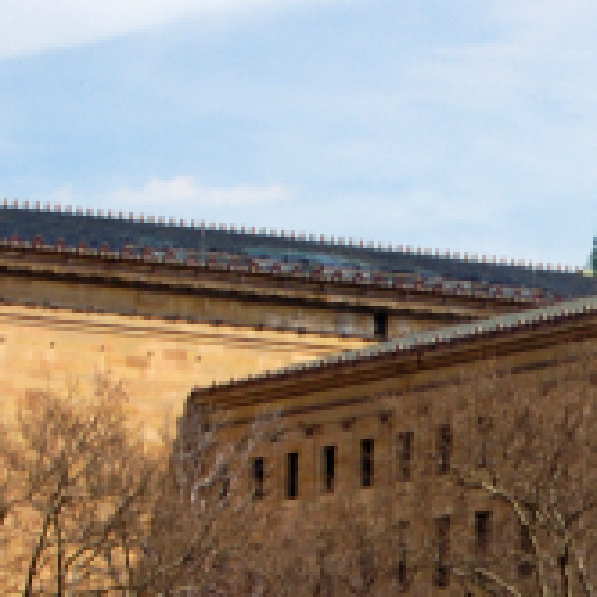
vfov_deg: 7.4
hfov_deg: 7.4
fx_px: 4585
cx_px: 795
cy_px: 610
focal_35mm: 235
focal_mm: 36
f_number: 20
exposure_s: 1/60
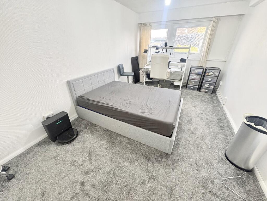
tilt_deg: -27.1
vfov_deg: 85.7
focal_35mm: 14
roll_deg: +1.0
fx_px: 108
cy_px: 100
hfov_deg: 102.1
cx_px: 134
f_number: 2.2
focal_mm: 2.22
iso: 200
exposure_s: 1/100
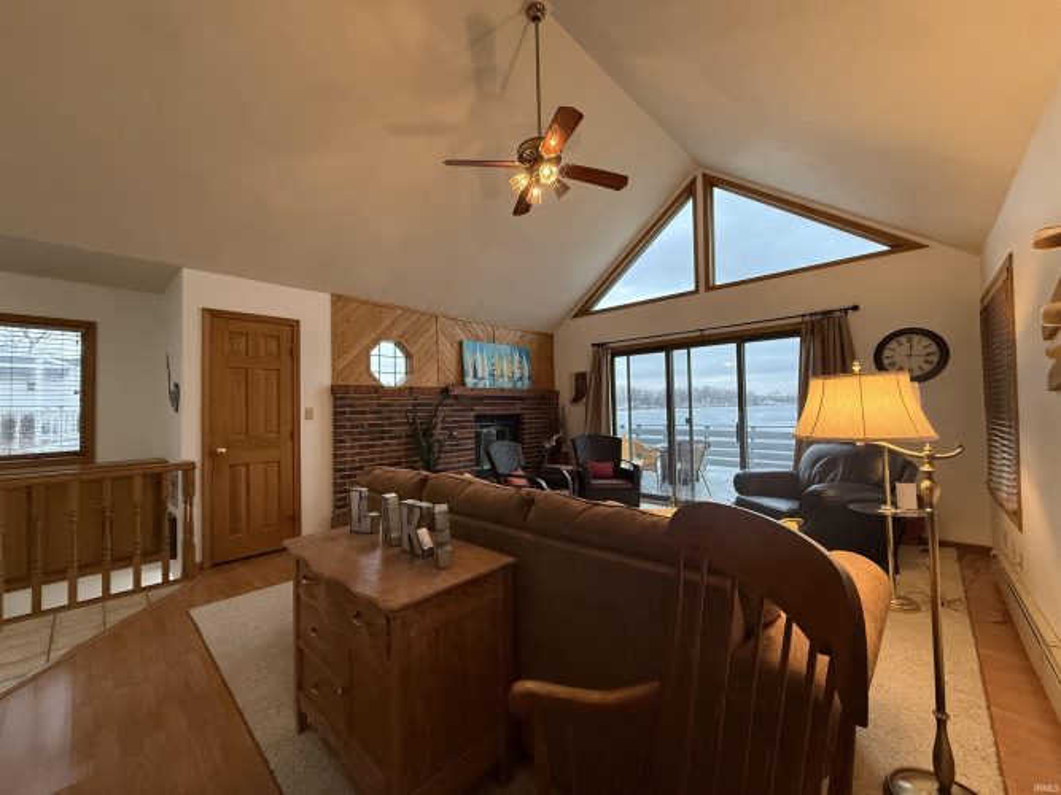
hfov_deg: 102.1
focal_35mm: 14
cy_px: 398
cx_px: 530
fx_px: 429
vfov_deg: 85.7
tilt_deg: +2.1
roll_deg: +1.5
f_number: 2.2
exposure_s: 1/120
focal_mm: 2.22
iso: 500
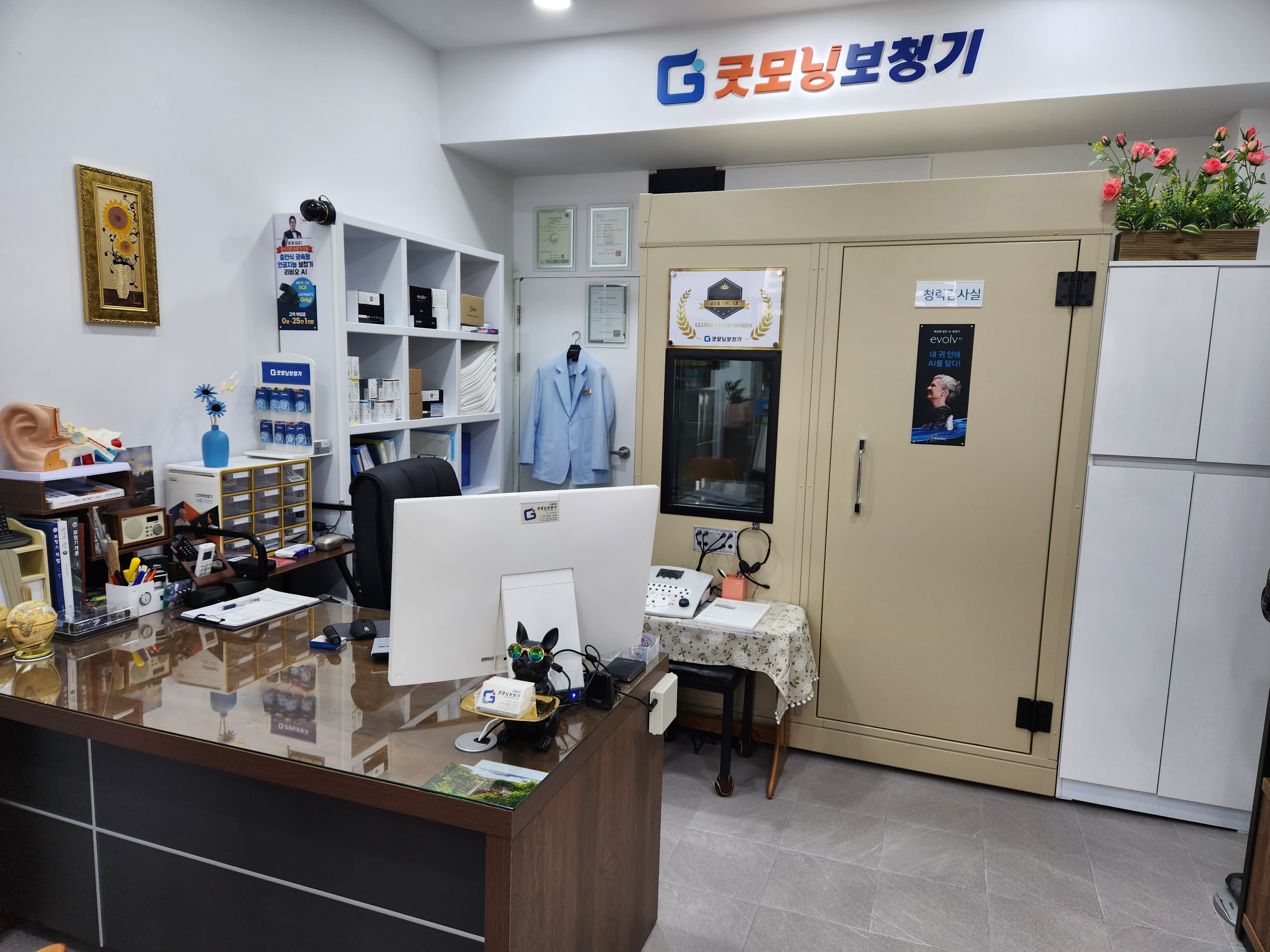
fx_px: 844
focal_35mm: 23
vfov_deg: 58.9
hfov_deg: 73.9
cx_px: 635
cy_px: 476
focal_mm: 5.4
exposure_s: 1/120
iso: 80
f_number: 1.8
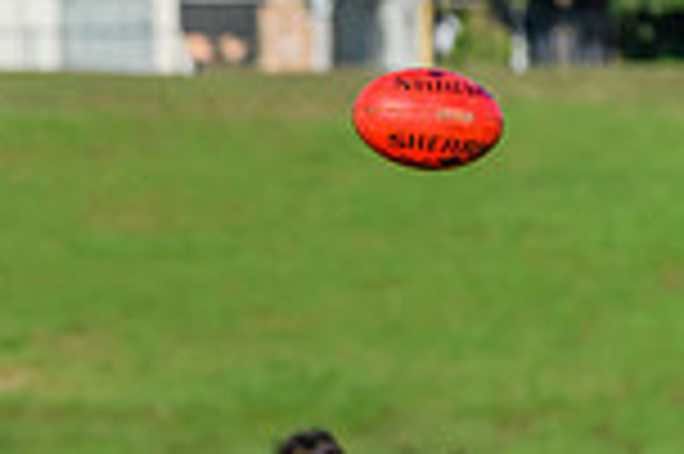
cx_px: -184
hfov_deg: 2.2
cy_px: 614
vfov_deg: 1.5
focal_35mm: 941
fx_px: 17860
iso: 800
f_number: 8
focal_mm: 240
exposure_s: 1/2000
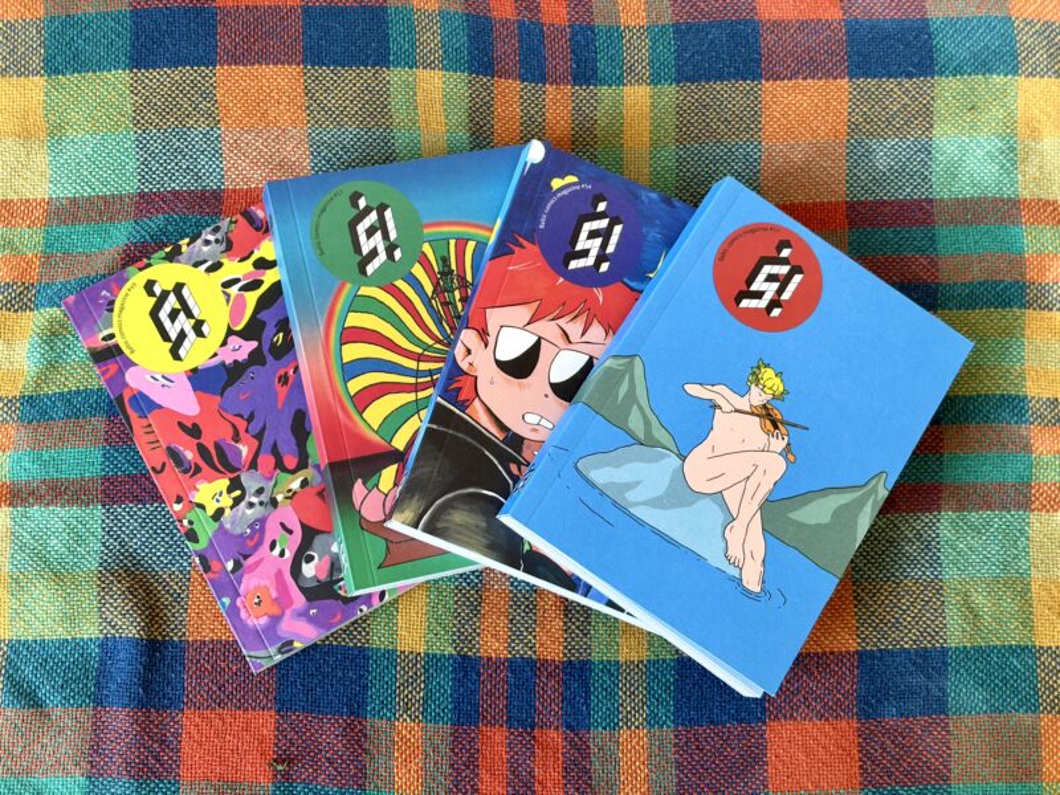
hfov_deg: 36.8
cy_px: 398
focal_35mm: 52
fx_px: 1592
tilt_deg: -79.0
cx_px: 530
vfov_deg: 28.0
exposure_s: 1/60
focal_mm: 5.96
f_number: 1.6
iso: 100
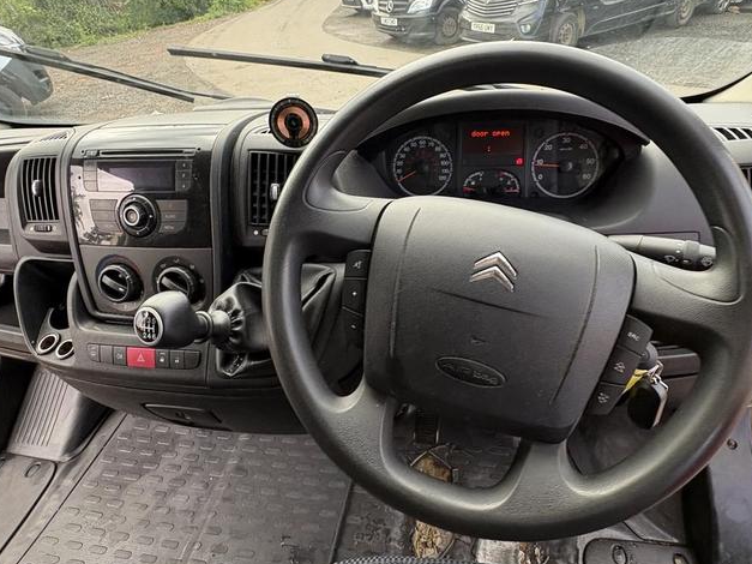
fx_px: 434
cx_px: 405
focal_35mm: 20
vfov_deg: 65.8
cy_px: 254
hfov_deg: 81.6
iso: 125
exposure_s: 1/99
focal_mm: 2.22
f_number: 2.2
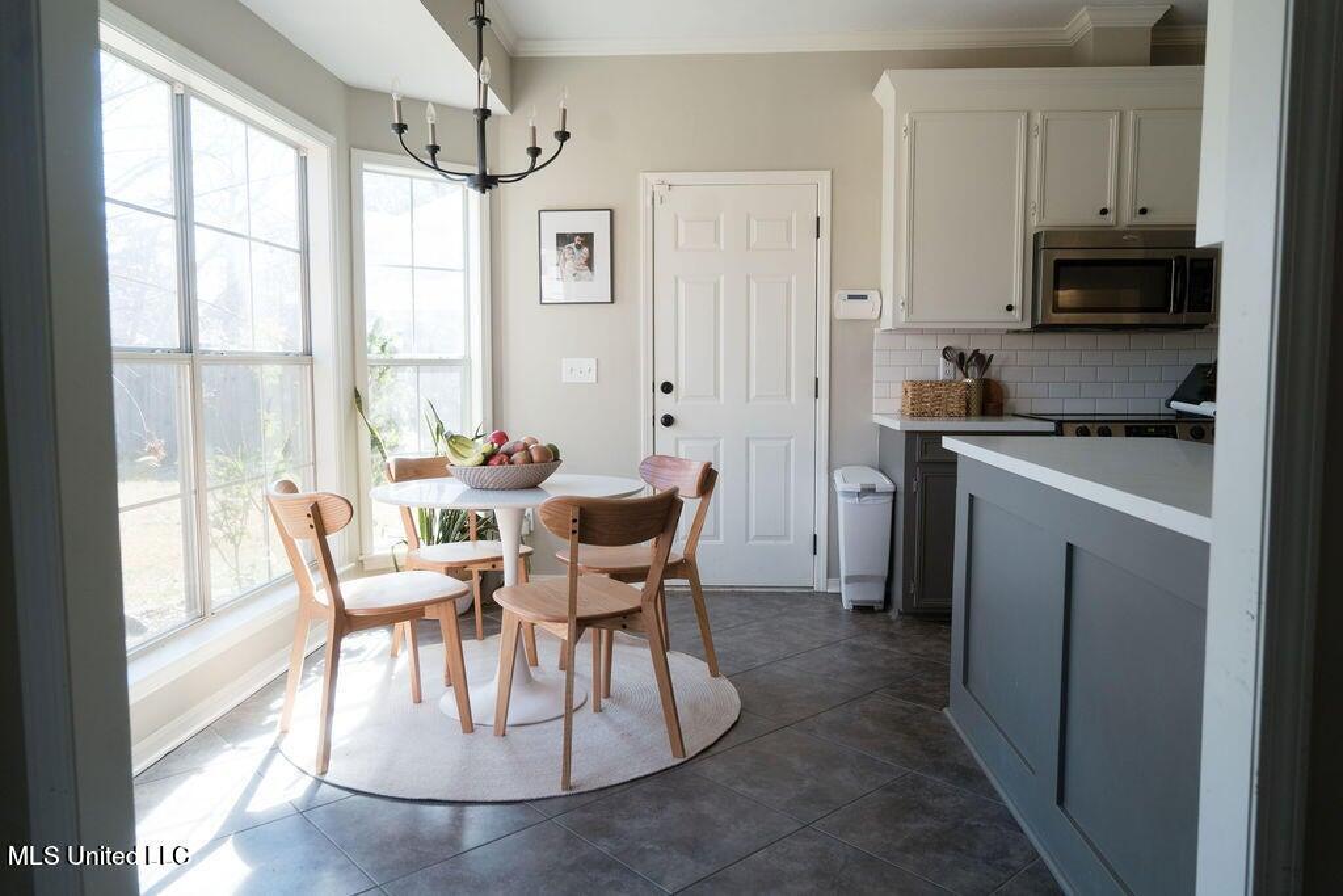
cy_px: 448
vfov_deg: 51.4
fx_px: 930
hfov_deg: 71.7
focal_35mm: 25
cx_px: 672
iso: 500
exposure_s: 1/200
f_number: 4
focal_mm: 24
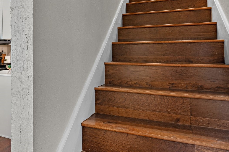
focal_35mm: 31
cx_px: 42
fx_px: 197
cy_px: 15
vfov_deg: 39.3
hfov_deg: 55.5
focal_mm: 16
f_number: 10
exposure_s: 2
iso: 250
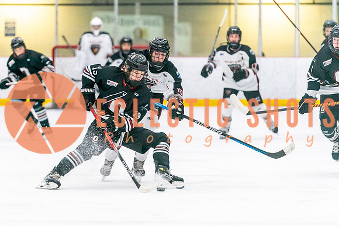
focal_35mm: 313
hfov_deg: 6.6
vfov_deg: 4.4
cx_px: 127
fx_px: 2944
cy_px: 149
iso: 3200
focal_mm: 200
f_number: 2.8
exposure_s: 1/1250
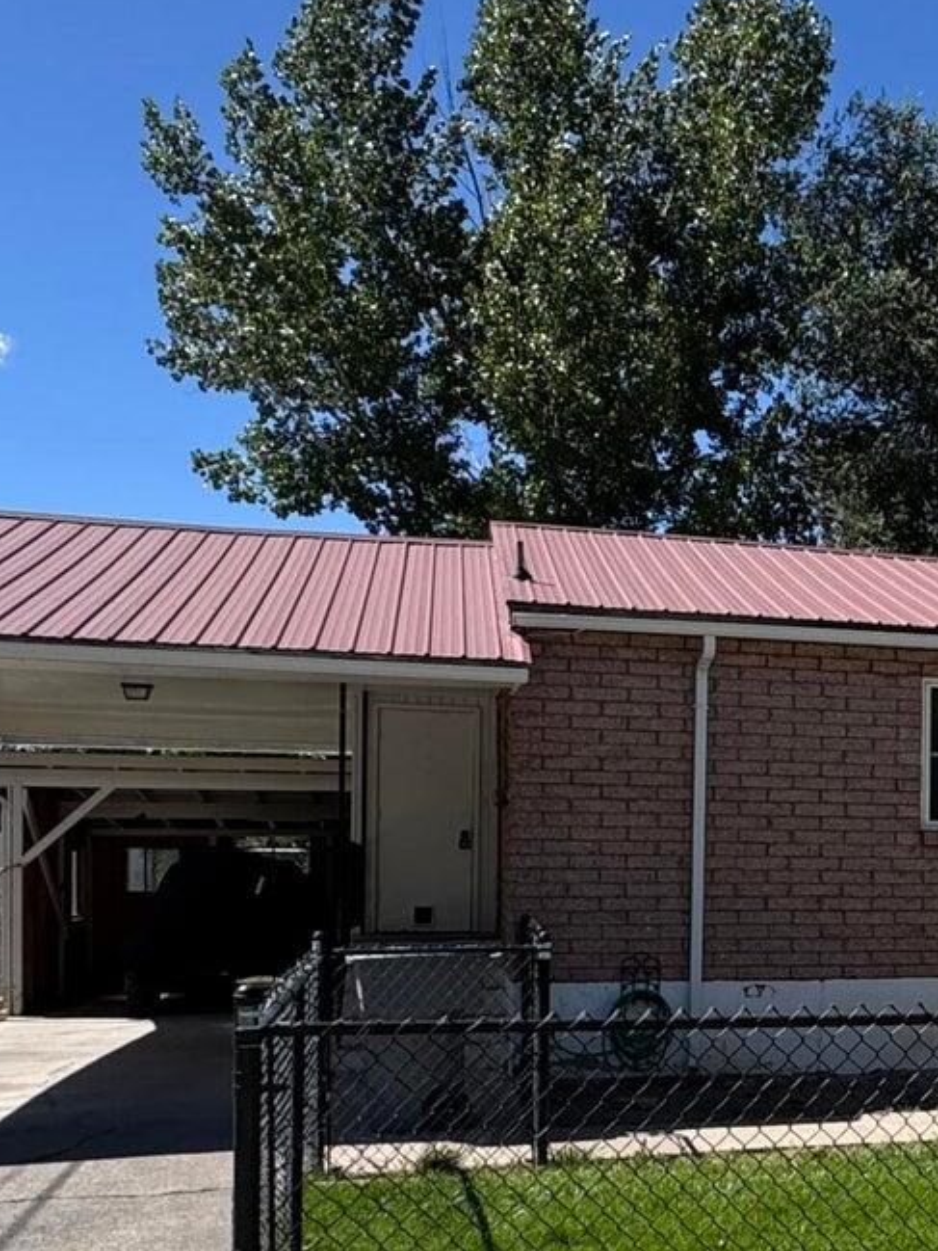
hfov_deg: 28.3
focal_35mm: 46
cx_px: 1068
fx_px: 1661
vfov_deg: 40.5
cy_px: 883
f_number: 2.2
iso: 50
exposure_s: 1/1063
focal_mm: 2.22
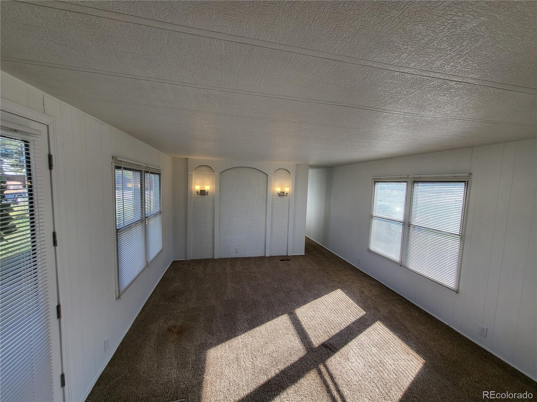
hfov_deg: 106.2
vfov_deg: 89.9
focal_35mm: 13
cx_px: 268
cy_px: 201
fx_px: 202
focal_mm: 1.74
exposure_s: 1/205
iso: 32
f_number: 2.2
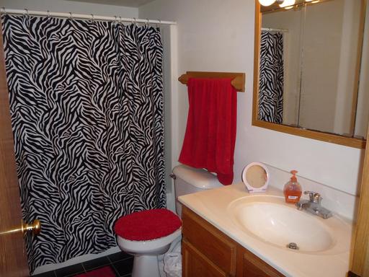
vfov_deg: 46.8
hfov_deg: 60.0
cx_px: 184
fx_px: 320
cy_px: 138
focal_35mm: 30
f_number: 3.3
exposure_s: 1/30
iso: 100
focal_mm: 5.2
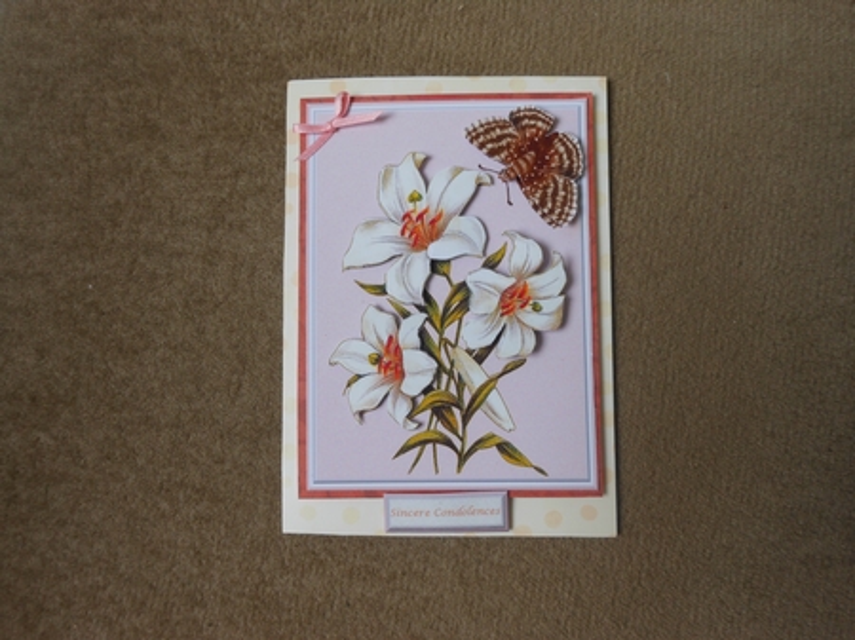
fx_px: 691
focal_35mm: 28
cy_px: 320
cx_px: 428
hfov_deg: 63.5
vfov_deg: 49.7
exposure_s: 1/30
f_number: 3.7
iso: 80
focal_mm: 5
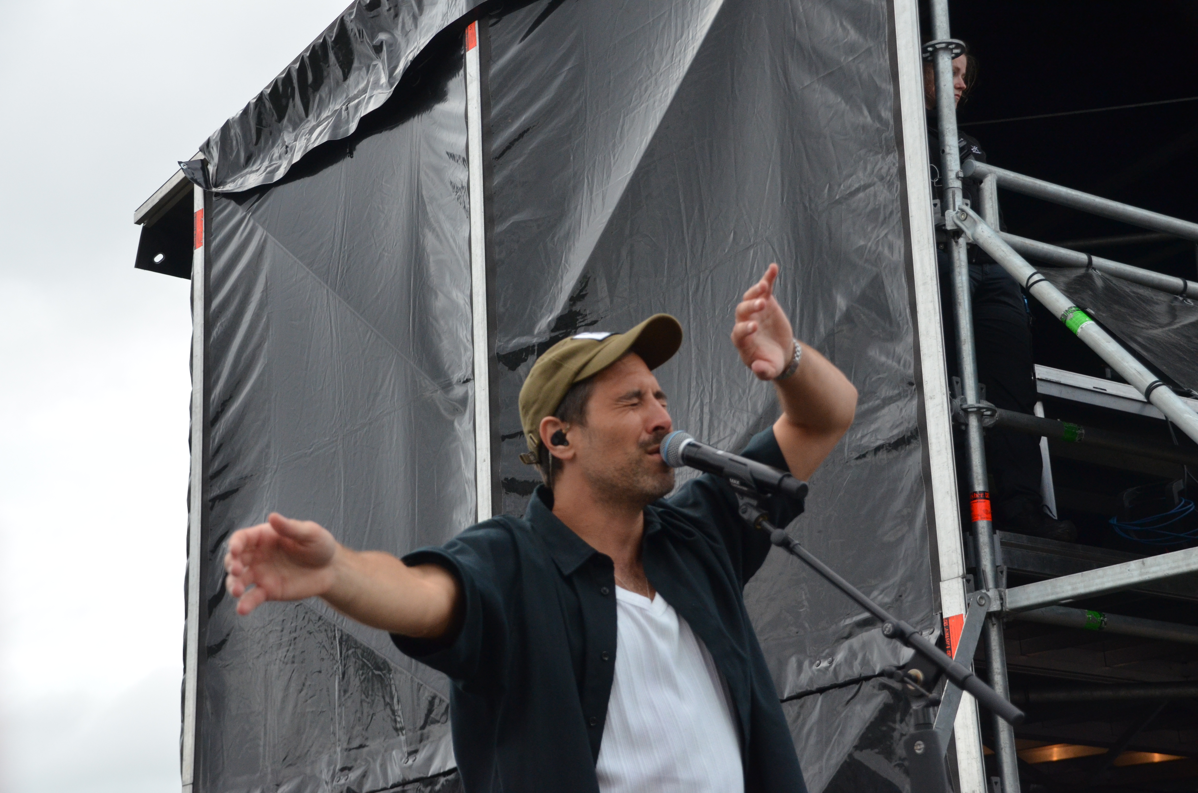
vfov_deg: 21.5
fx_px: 2092
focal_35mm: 63
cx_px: 599
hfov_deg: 32.0
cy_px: 396
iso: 1000
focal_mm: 42
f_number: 6.3
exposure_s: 1/640
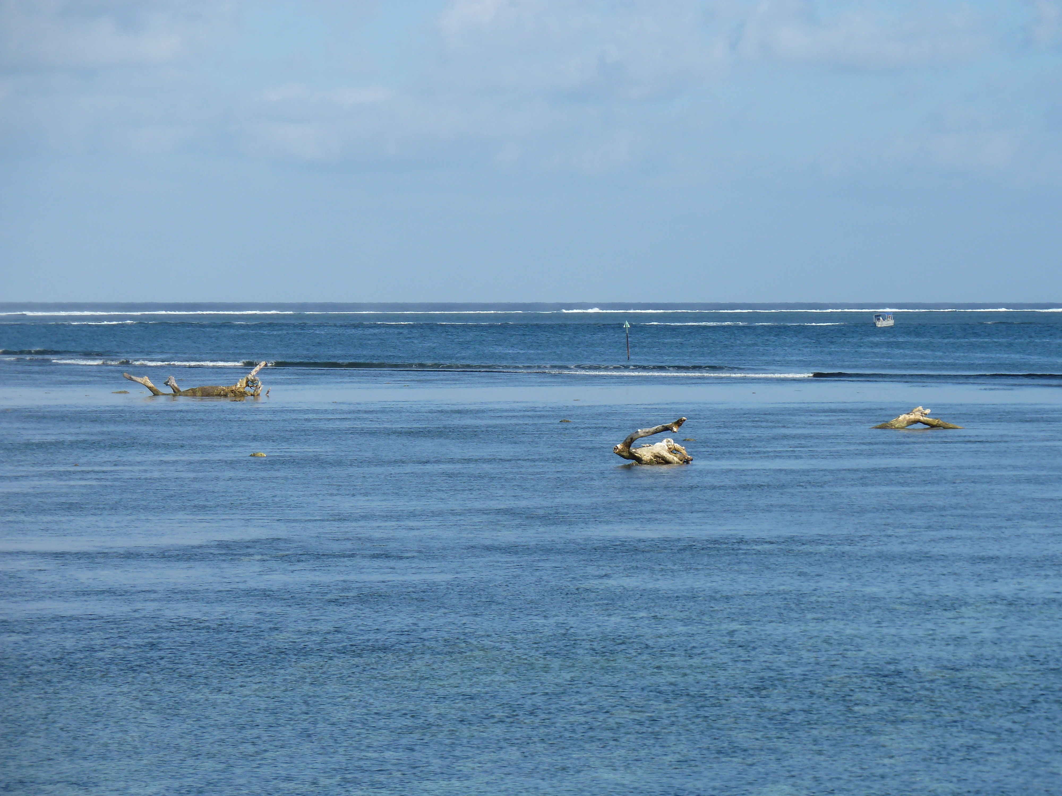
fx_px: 4847
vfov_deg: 9.4
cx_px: 531
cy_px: 398
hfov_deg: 12.5
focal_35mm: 158
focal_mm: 25.9
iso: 80
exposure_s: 1/400
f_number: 5
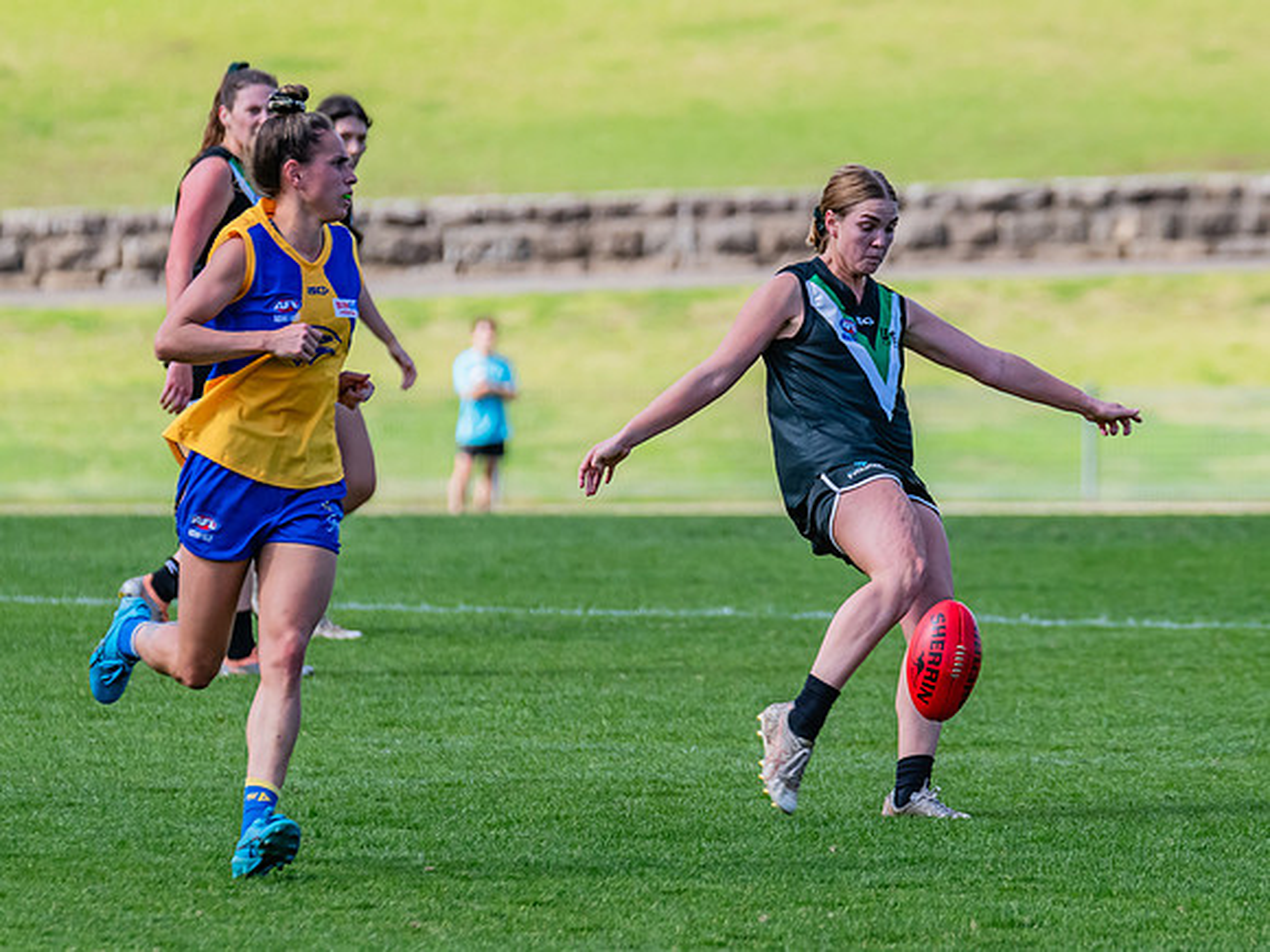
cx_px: 932
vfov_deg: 2.9
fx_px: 18616
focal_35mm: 507
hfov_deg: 3.9
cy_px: 406
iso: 800
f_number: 7.1
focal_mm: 330
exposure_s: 1/1600
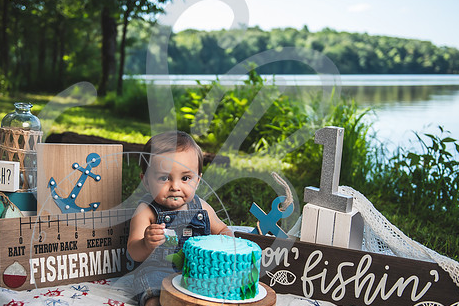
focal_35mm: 49
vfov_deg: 27.5
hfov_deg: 40.1
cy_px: 170
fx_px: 625
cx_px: 181
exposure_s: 1/640
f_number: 2.8
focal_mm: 36
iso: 100
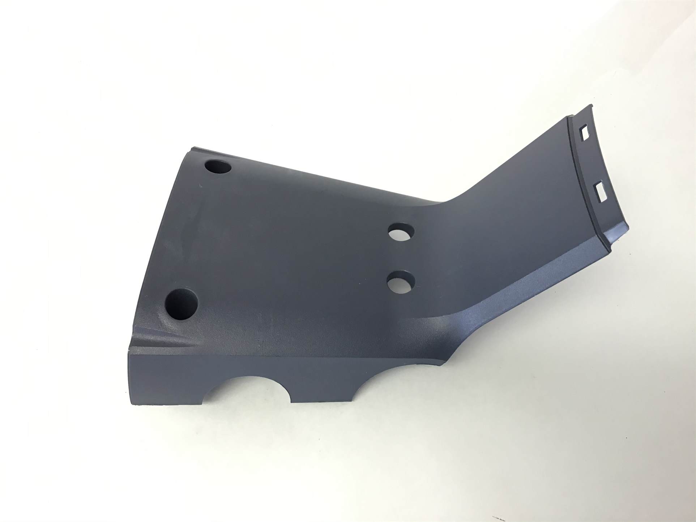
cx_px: 348
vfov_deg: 45.4
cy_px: 261
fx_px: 623
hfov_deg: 58.3
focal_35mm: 31
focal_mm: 3.3
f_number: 2.4
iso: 50
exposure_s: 1/33
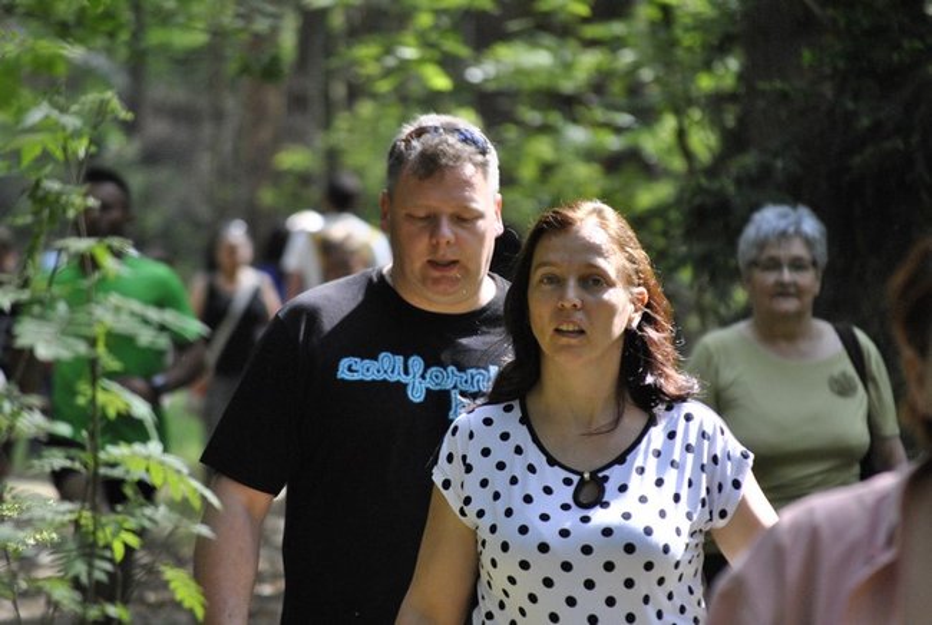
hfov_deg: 6.9
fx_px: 7781
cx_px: 466
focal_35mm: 300
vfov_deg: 4.6
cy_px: 312
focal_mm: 200
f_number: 5.6
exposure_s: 1/320
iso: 800
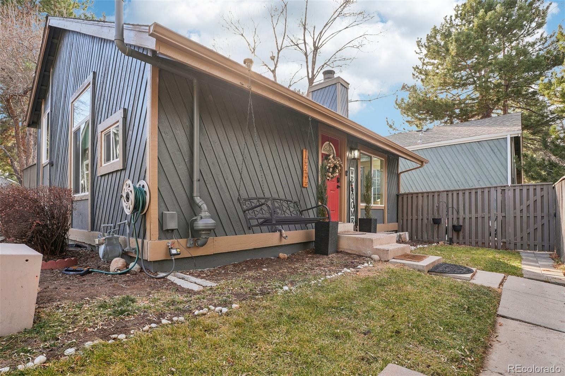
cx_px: 282
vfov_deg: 72.0
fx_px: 259
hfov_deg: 95.0
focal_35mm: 16
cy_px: 188
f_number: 8
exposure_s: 1/30
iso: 100
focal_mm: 11
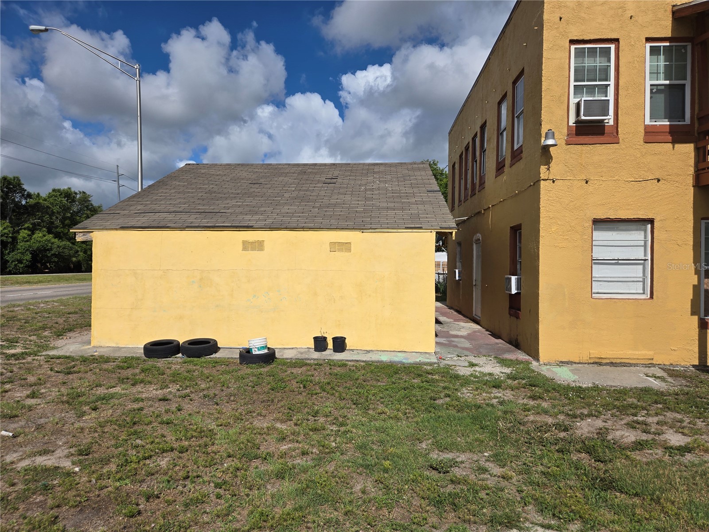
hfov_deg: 73.9
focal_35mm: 23
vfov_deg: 58.9
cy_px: 266
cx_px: 354
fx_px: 471
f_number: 1.8
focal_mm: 5.4
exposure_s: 1/4883
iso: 25
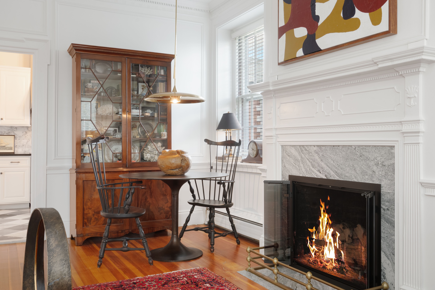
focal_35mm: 33
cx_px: 218
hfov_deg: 57.2
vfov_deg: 40.0
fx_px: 399
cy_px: 145
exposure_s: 2
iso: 400
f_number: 10
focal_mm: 22
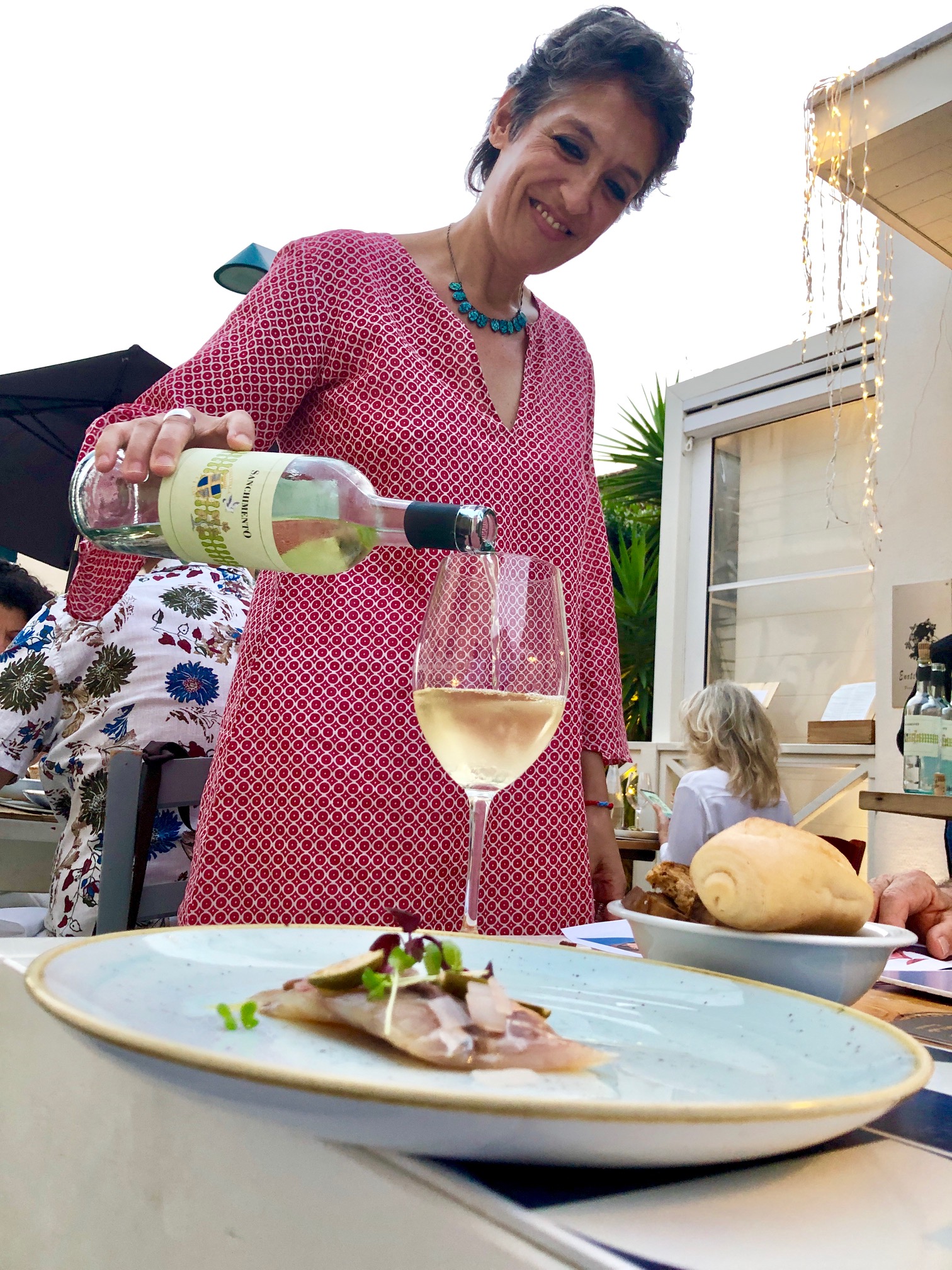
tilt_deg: +9.2
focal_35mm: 28
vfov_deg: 63.4
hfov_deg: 49.7
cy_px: 635
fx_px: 1027
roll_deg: -5.4
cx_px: 476
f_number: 1.8
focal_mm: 3.99
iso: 40
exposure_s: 1/21
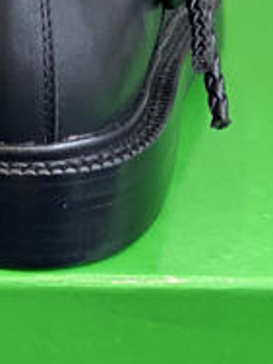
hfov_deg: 6.1
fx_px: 2524
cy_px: -6
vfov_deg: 8.2
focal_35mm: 240
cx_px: -110
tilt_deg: -20.6
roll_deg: -2.7
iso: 64
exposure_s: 1/122
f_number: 2
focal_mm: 6
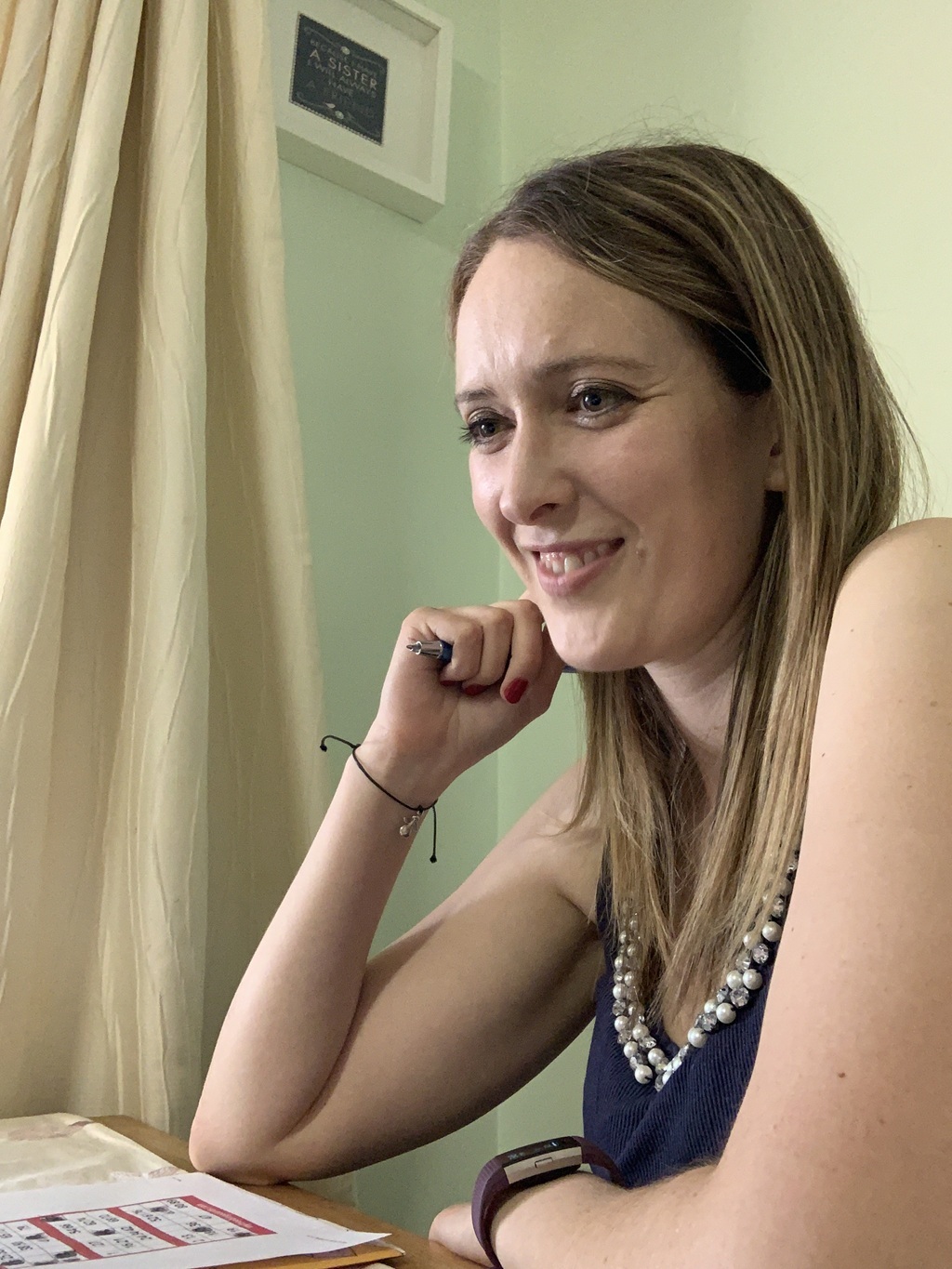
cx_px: 476
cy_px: 634
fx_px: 1173
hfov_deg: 44.2
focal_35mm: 32
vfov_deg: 56.8
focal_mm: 2.87
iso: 250
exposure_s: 1/60
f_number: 2.2
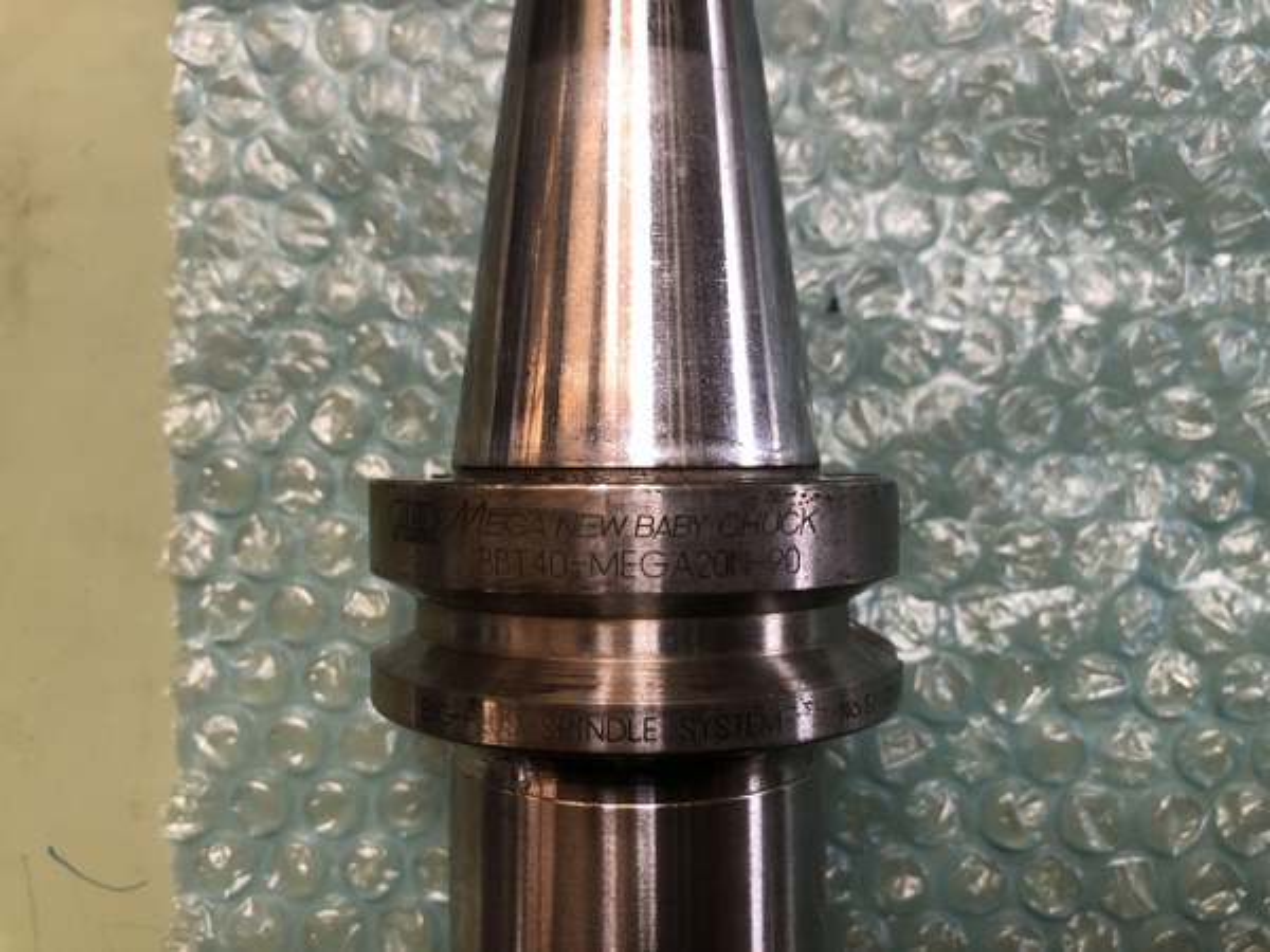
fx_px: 1027
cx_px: 635
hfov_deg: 63.4
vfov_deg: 49.7
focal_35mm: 28
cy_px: 476
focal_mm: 4
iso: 40
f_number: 1.8
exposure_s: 1/20
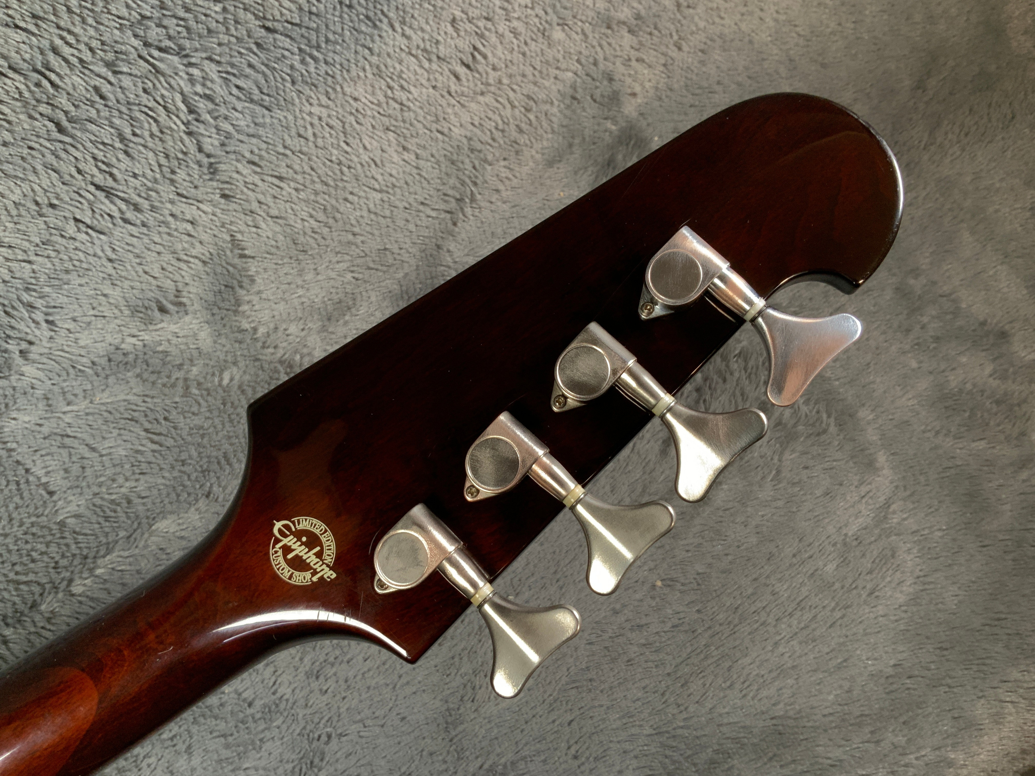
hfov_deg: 61.7
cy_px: 388
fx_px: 867
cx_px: 518
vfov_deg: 48.2
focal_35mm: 29
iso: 64
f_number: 1.8
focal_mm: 3
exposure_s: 1/62
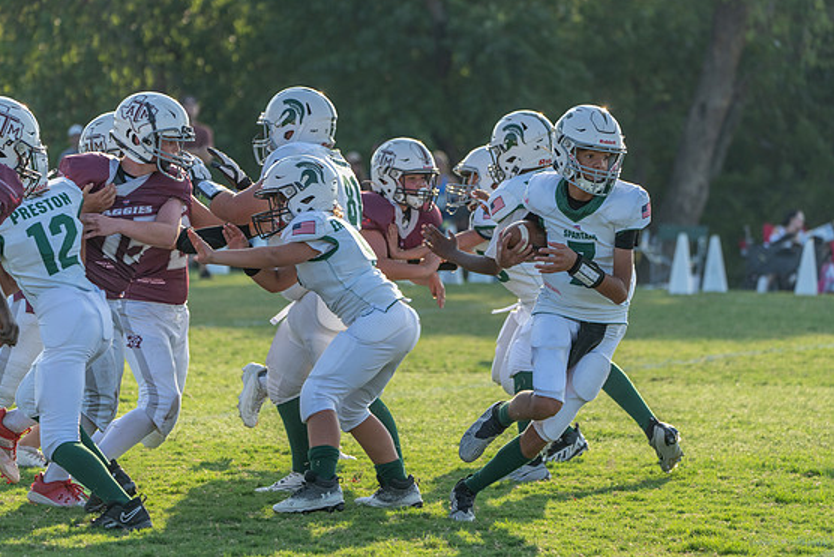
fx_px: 5121
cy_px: 268
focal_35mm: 221
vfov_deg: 6.2
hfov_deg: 9.3
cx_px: 400
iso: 400
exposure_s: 1/1000
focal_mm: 212
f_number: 5.6
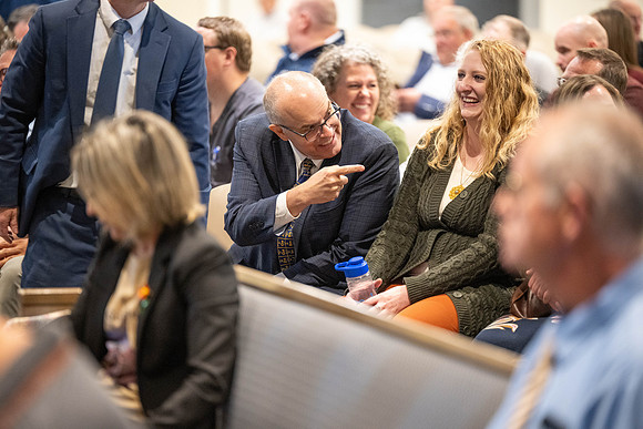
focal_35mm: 200
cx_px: 322
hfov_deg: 10.3
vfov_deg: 6.9
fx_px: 3573
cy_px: 214
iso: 4000
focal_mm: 200
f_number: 2.8
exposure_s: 1/160
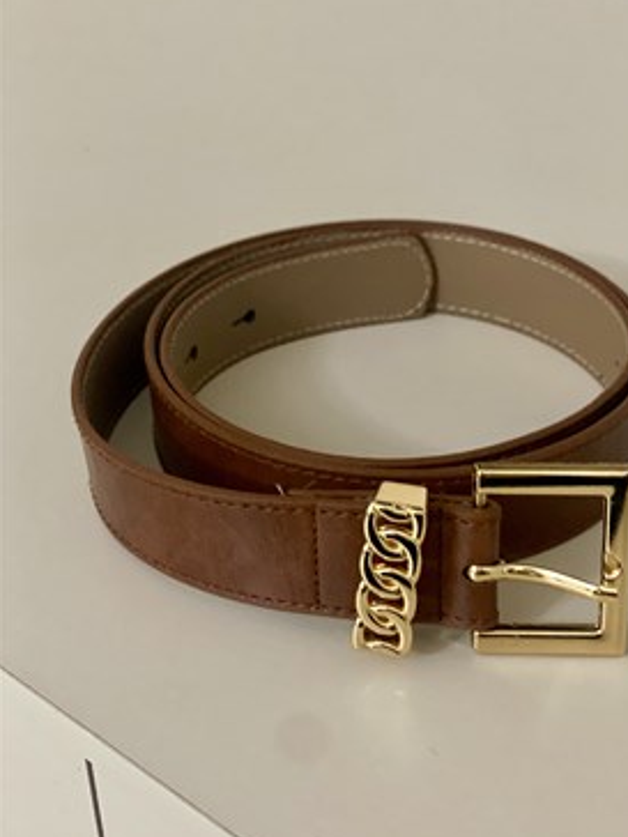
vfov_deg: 32.7
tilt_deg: -31.1
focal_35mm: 59
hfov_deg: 24.8
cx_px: 354
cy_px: 424
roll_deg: +1.5
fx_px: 1427
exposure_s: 1/20
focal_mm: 6
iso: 400
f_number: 2
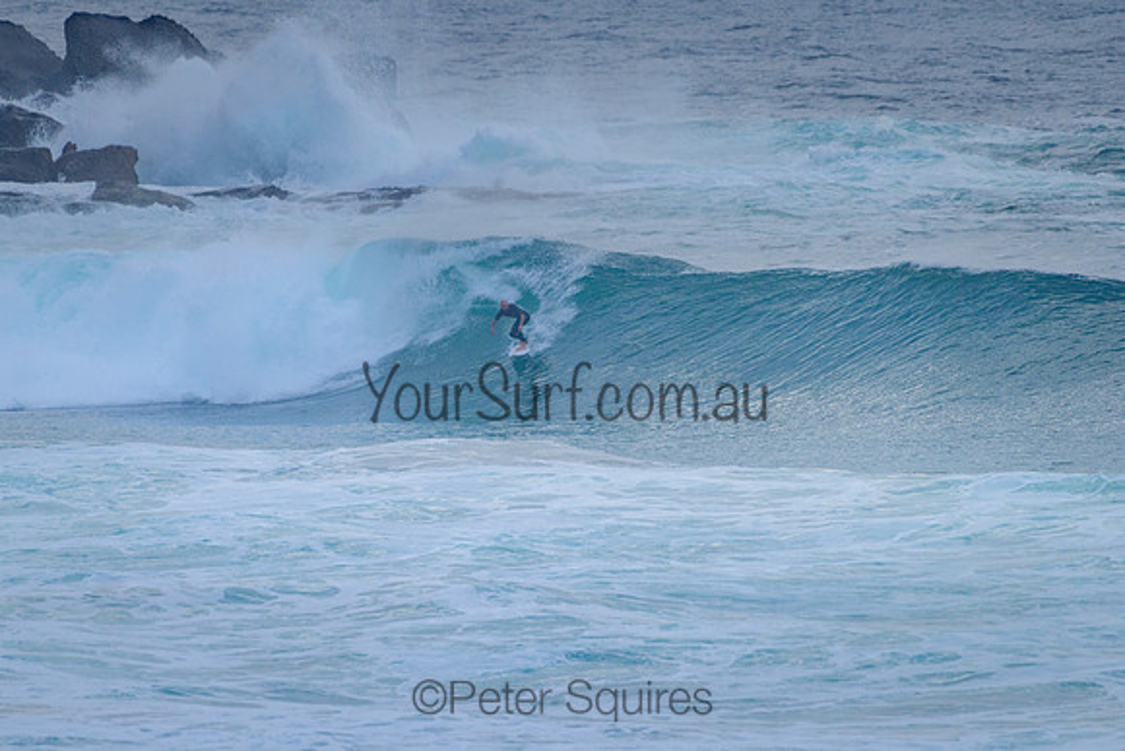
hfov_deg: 3.4
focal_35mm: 613
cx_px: 518
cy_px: 333
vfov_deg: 2.2
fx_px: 19166
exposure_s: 1/2000
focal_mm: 500
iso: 640
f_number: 5.6
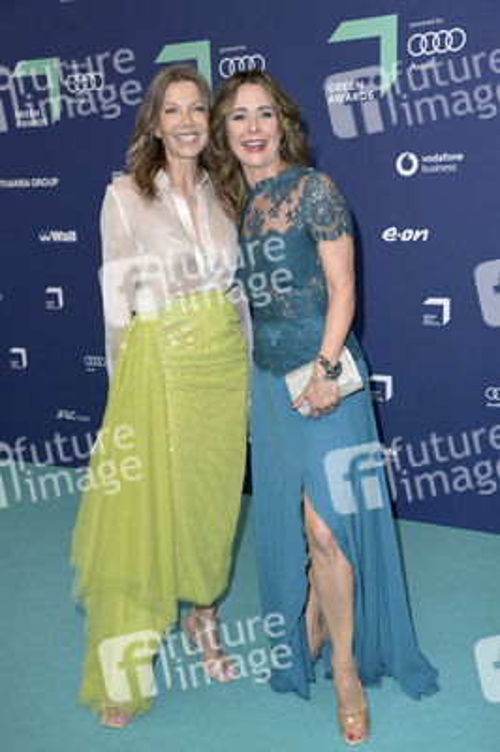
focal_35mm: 44
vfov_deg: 44.5
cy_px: 376
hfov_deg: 30.5
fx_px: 918
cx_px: 250
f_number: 6.3
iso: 800
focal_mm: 44
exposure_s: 1/250
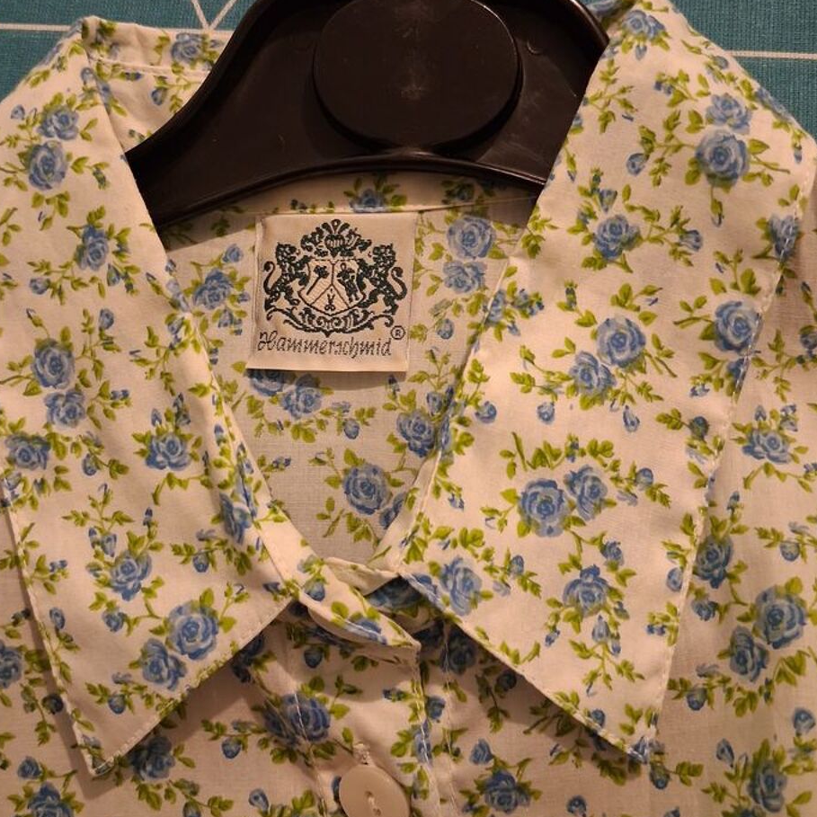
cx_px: 381
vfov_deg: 47.1
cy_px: 358
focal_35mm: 35
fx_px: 935
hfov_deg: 47.2
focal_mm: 4
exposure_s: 1/33
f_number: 1.8
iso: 400
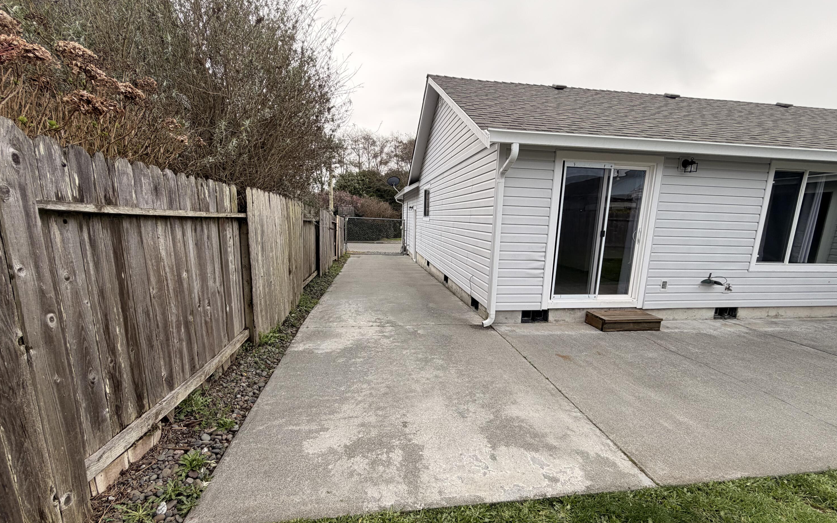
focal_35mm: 15
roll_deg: -1.5
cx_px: 420
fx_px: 342
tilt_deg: -9.6
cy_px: 279
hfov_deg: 101.5
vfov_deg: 74.7
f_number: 2.2
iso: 40
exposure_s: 1/679
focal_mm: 2.22
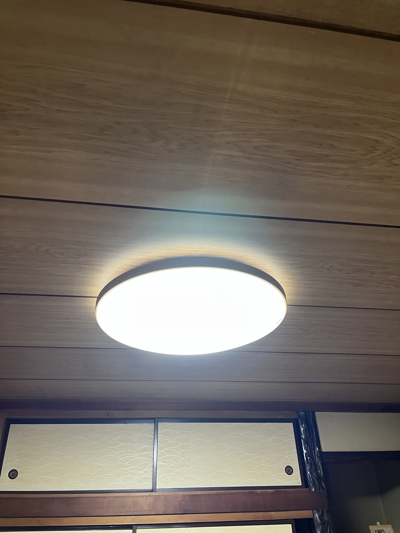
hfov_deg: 53.1
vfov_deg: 67.3
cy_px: 266
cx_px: 200
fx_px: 401
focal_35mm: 26
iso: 125
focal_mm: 5.1
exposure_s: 1/66
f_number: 1.6
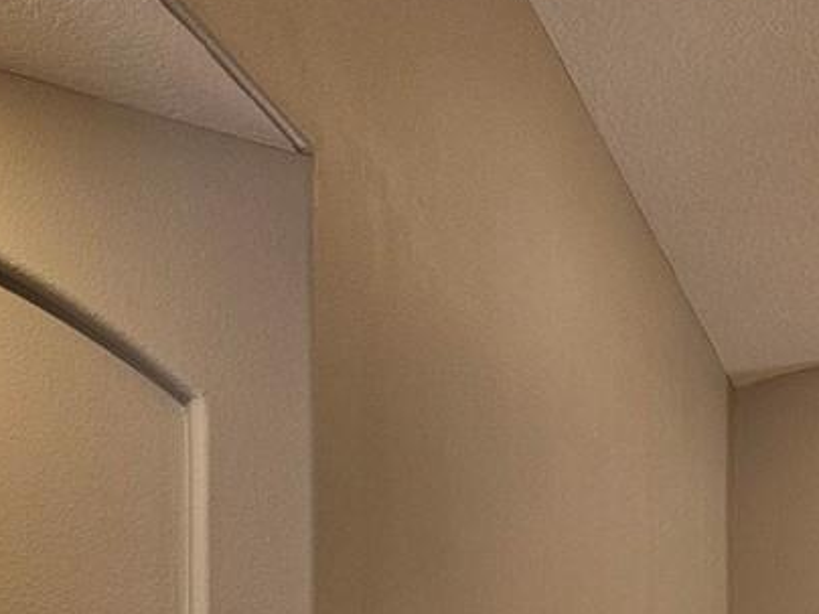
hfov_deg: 20.3
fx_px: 2153
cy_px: 958
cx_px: 951
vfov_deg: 14.9
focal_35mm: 91
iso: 80
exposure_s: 1/120
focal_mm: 5.4
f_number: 1.8
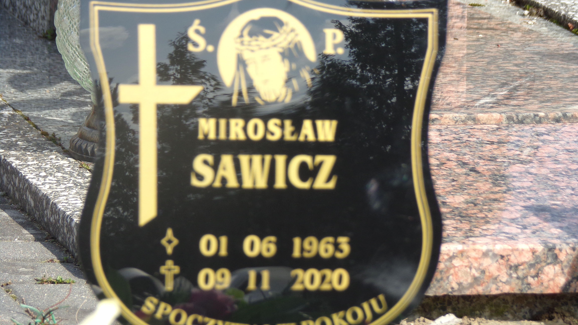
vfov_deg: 4.8
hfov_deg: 8.5
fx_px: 3878
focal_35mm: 253
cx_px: 289
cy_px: 184
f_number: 5.3
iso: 80
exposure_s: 1/240
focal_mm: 41.5
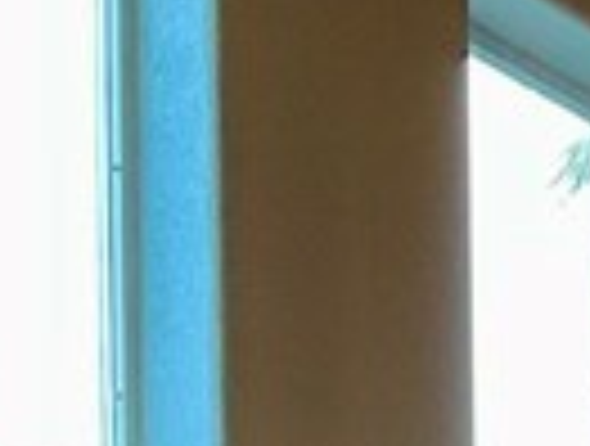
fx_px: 3863
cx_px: 653
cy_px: 1487
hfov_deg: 8.7
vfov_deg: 6.0
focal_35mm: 226
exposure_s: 1/60
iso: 160
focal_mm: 3
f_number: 1.8
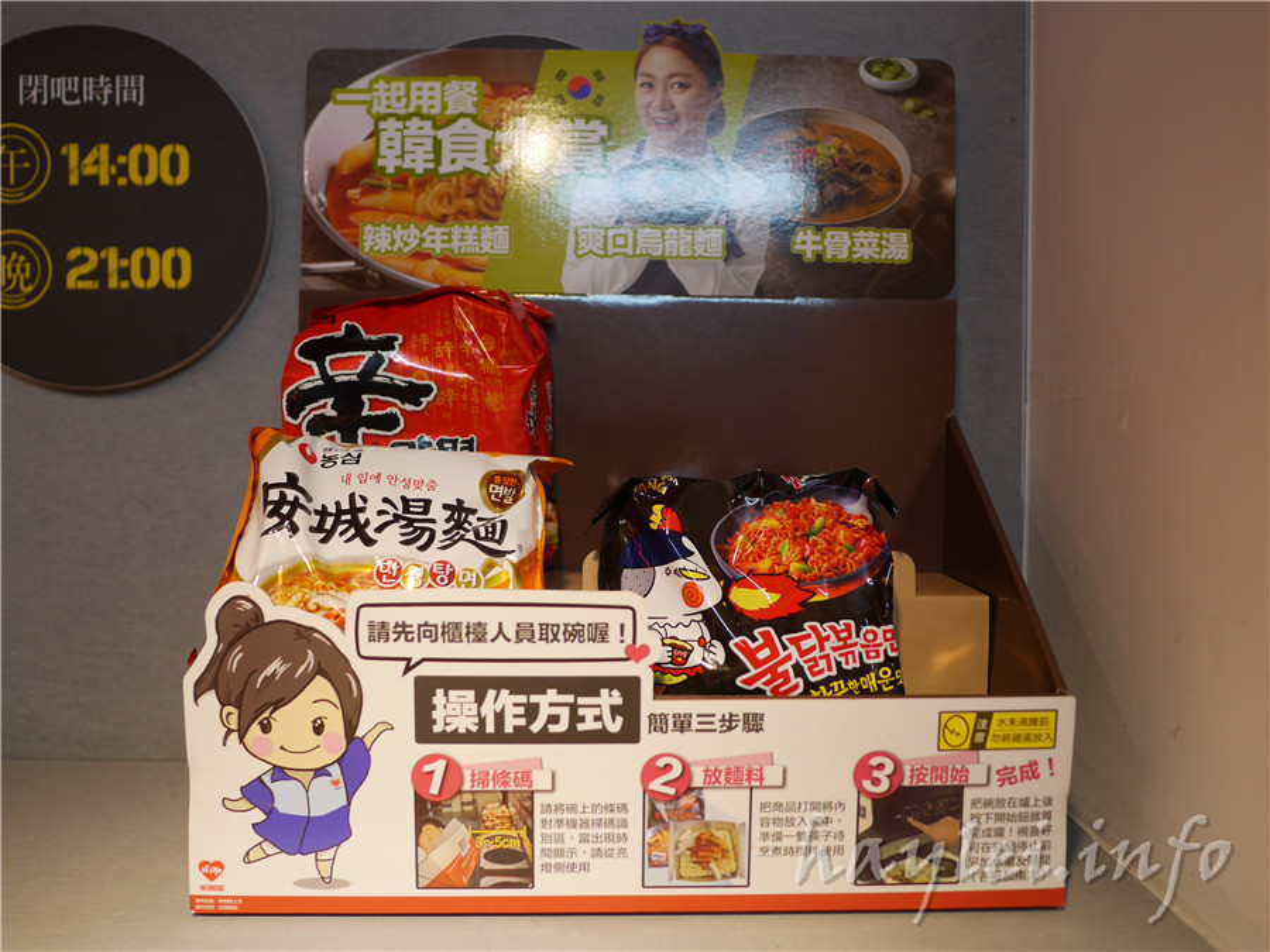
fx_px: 1101
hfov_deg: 60.0
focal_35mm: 30
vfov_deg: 46.8
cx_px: 635
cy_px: 476
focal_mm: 15
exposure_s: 1/80
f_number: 1.7
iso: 200
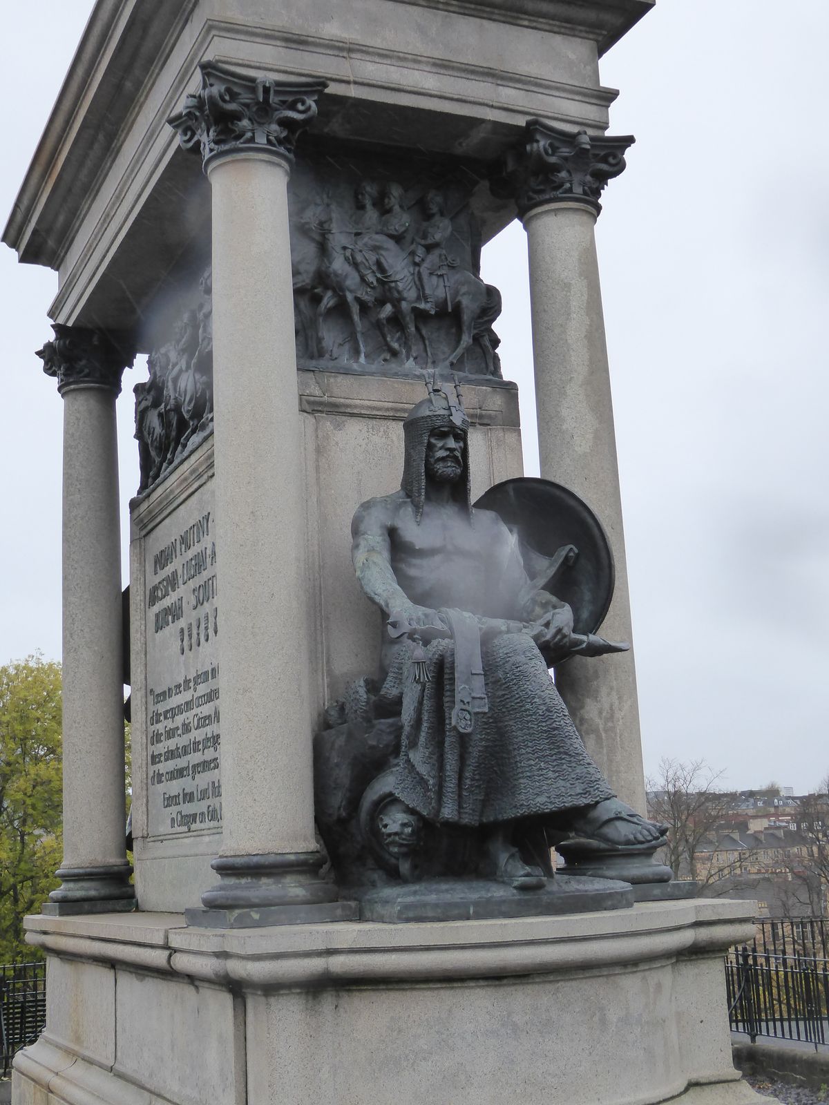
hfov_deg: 29.7
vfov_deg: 38.9
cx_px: 414
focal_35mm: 49
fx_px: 1565
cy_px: 552
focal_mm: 8.4
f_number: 4
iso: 200
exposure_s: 1/100
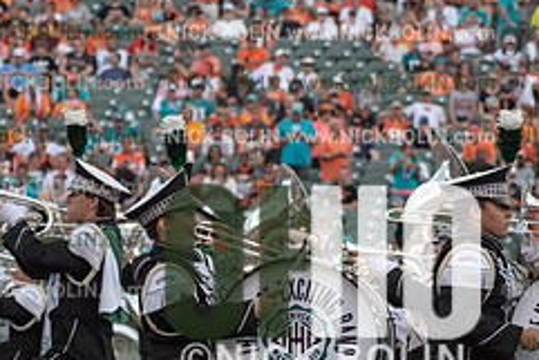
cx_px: 322
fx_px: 5048
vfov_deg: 4.1
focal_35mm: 337
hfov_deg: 6.1
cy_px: 292
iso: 400
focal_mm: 140
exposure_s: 1/1250
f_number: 5.6
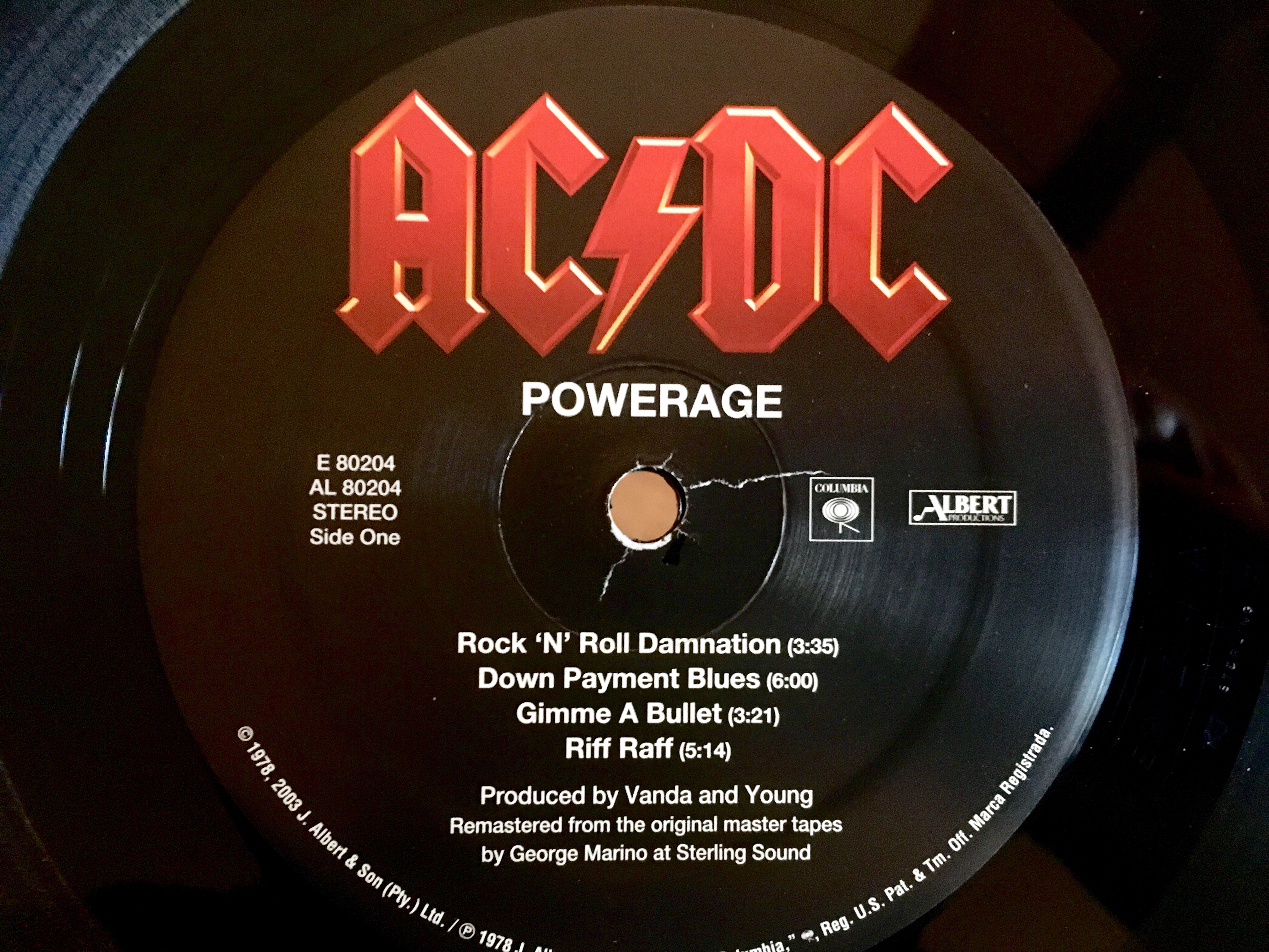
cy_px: 476
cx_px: 634
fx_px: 1063
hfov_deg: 61.7
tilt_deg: -53.9
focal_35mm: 29
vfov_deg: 48.2
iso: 640
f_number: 2.2
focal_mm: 4.15
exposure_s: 1/15
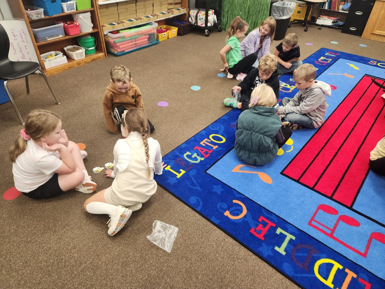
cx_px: 192
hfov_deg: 73.9
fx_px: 256
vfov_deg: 58.9
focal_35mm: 23
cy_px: 144
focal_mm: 5.4
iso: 200
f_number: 1.8
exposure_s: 1/120
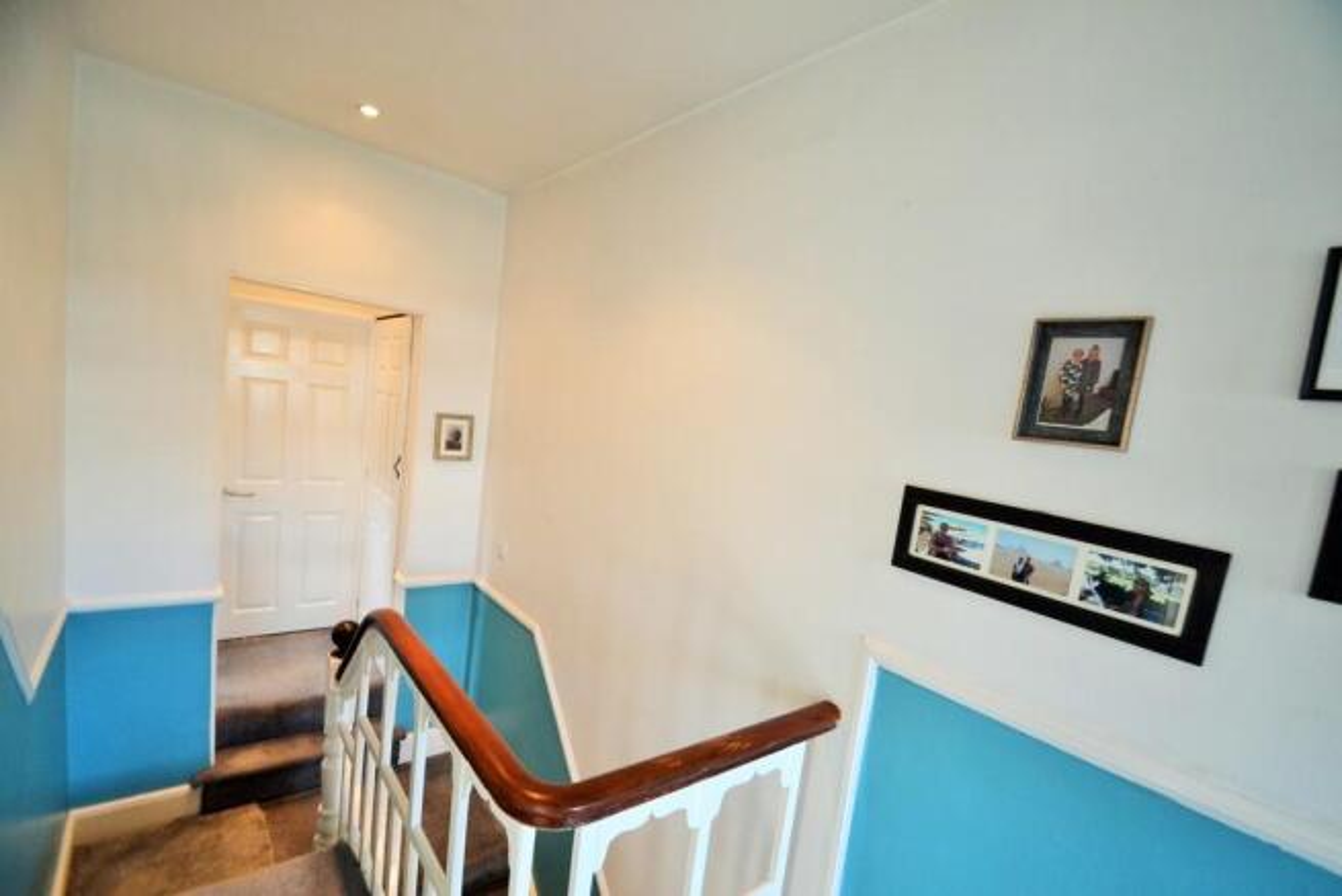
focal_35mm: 15
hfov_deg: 100.4
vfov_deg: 77.4
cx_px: 671
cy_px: 448
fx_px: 559
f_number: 3.5
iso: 1250
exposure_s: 1/60
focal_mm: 10
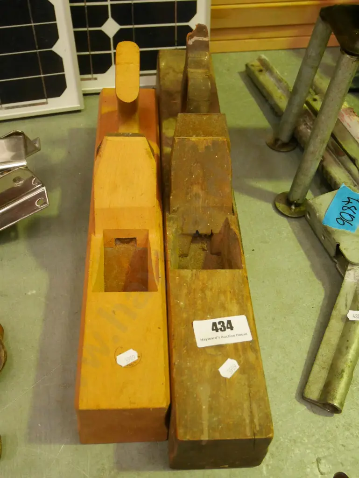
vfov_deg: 51.3
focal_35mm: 36
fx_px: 497
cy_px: 239
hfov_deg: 39.7
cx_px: 180
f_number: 4.2
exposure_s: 1/250
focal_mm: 18
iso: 3200
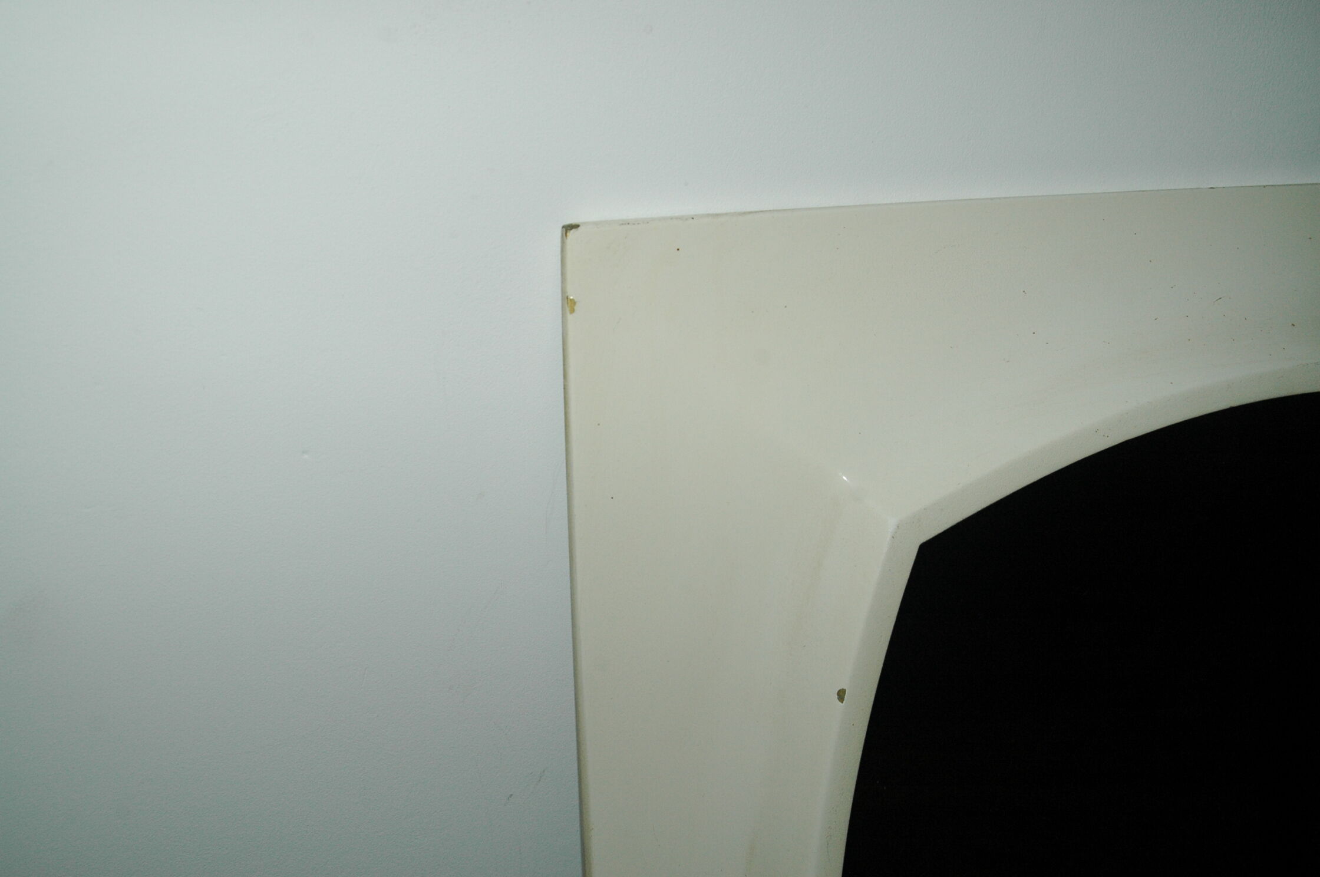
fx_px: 1538
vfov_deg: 31.8
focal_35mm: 42
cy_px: 438
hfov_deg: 46.4
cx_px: 660
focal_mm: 28
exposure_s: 1/125
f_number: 7.1
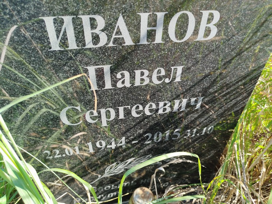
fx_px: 189
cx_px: 136
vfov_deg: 56.8
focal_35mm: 24
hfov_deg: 71.6
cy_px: 102
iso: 50
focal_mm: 5.31
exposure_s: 1/145
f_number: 1.7
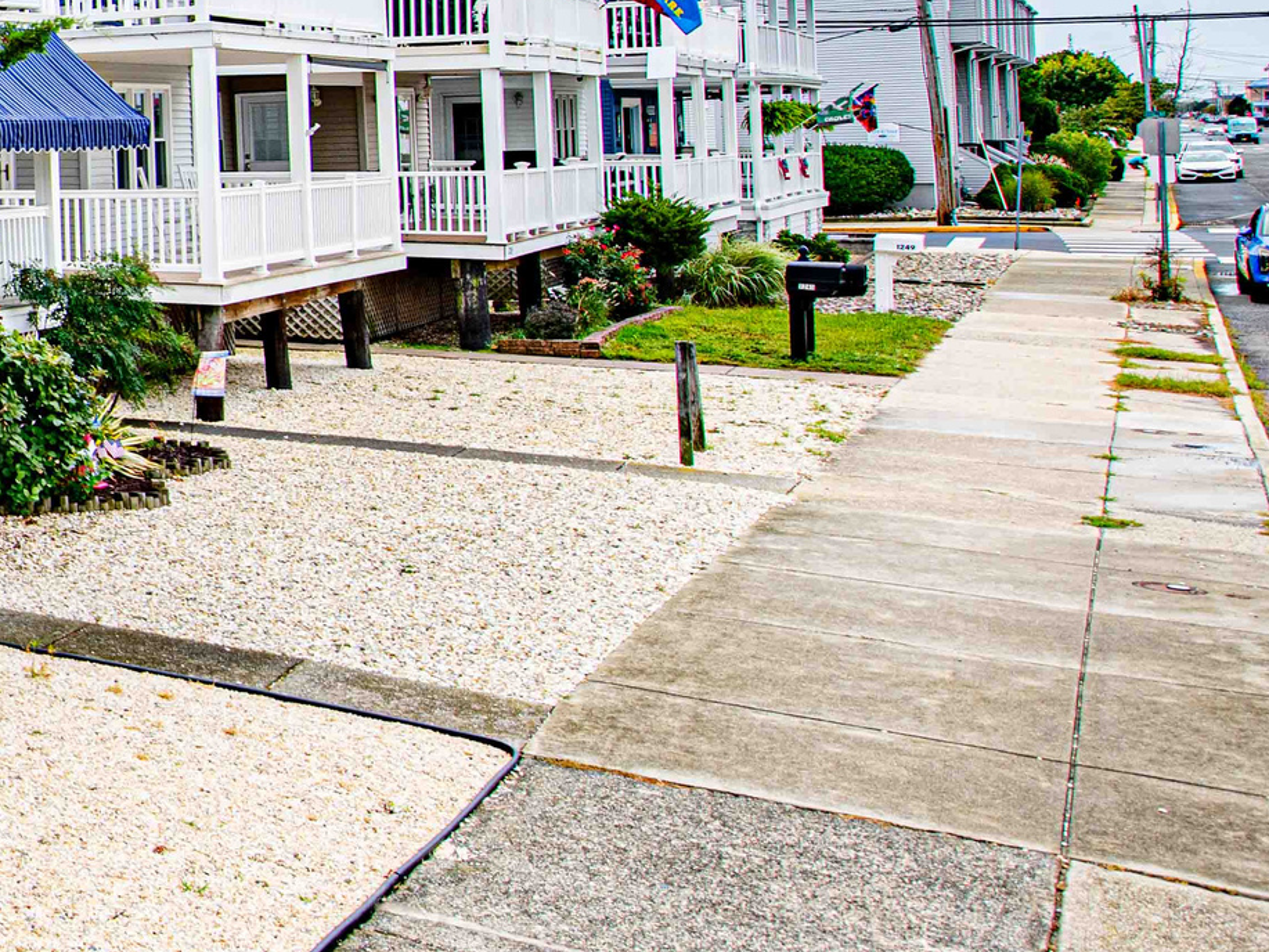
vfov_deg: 28.7
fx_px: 1797
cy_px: 127
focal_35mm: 49
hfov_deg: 24.6
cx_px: -837
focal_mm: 14
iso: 100
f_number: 7.1
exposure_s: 1/100
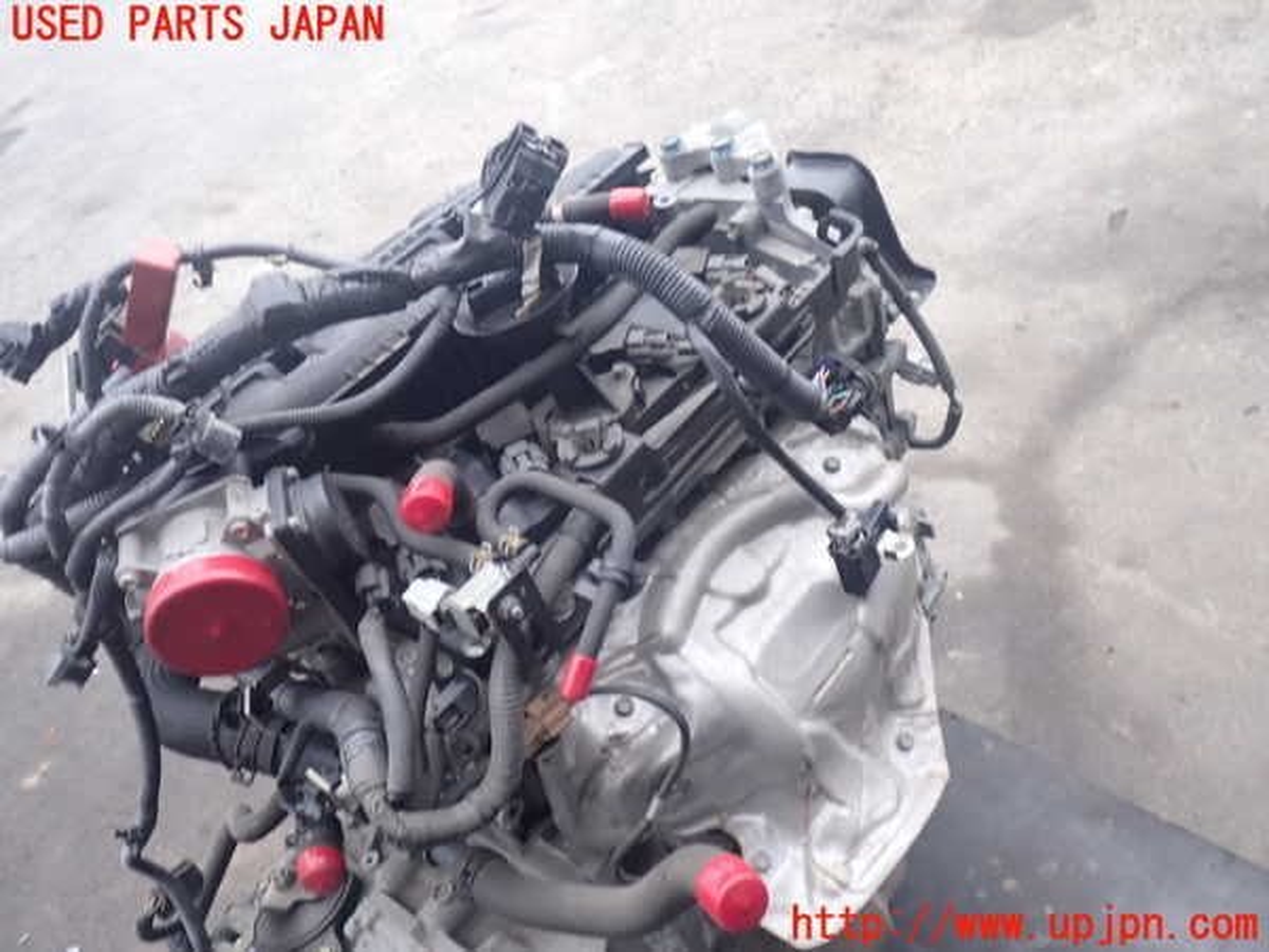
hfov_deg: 60.0
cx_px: 634
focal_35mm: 30
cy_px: 476
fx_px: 1100
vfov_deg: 46.8
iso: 100
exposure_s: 1/30
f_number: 6.3
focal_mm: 5.4
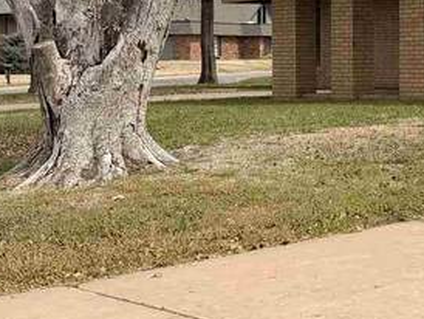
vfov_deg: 13.2
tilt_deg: -2.9
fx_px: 1373
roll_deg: +0.4
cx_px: 300
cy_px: 119
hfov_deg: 17.5
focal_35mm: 112
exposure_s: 1/5319
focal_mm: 6.76
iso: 80
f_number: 1.78
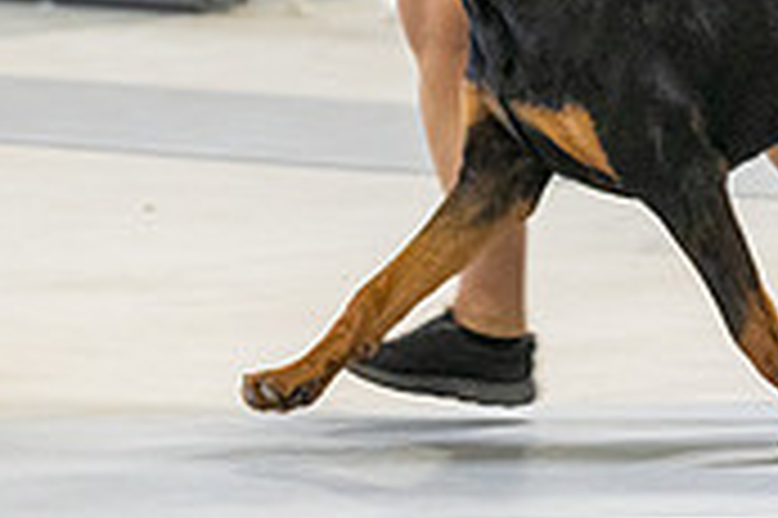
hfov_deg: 5.2
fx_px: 8636
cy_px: -191
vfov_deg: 3.4
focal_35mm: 400
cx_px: 382
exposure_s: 1/320
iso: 6400
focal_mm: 119
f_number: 3.5
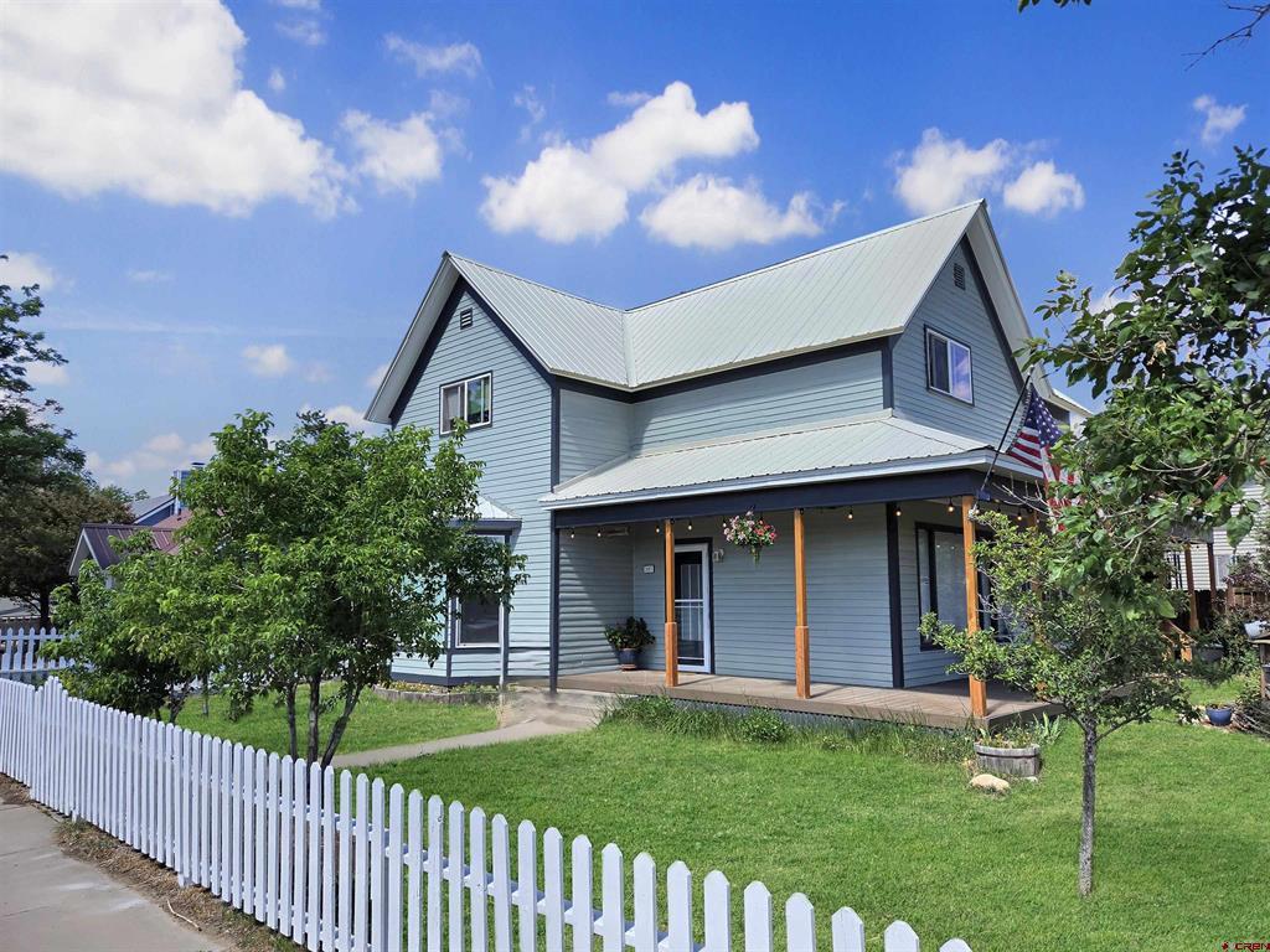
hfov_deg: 73.9
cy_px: 476
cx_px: 635
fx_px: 844
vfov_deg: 58.9
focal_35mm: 23
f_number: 1.8
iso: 80
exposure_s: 1/2708
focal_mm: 5.4
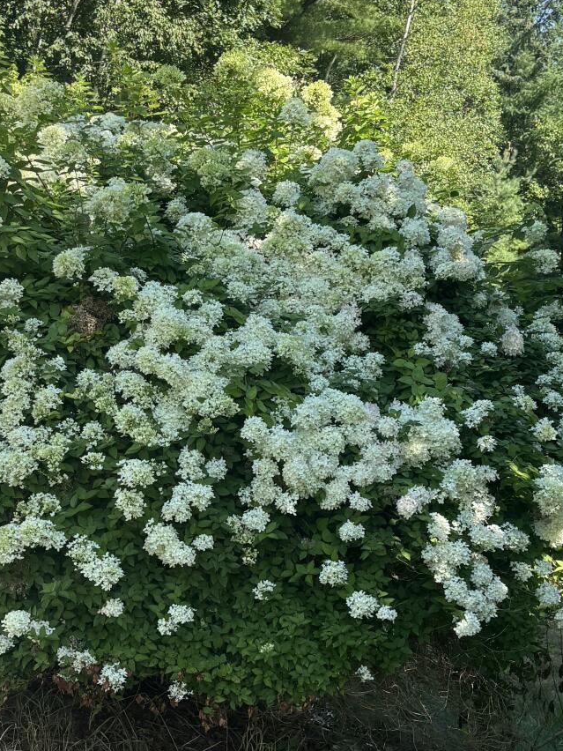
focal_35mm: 61
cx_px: 190
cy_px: 406
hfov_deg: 23.9
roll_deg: -5.1
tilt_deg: -5.3
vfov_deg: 31.7
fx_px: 1323
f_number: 1.6
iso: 50
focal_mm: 5.96
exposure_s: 1/903
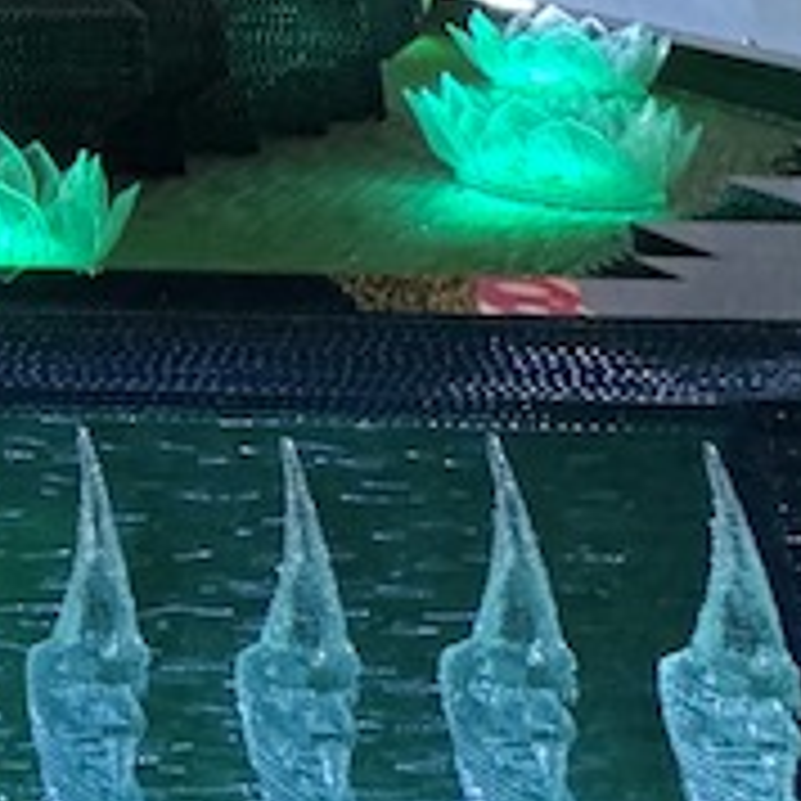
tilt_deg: +18.6
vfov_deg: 17.1
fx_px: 1859
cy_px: -842
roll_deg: -1.5
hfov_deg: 19.9
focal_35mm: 71
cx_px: -500
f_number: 2.2
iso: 640
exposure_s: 1/50
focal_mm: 2.22
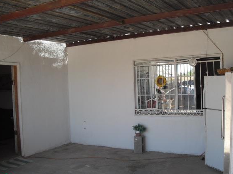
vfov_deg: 35.1
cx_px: 128
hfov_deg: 45.7
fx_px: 276
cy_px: 92
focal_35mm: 41
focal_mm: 6.3
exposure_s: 1/250
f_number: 3.1
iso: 100
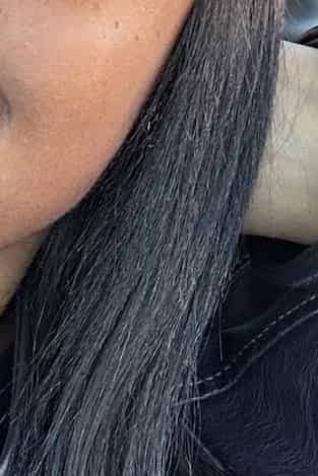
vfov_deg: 15.4
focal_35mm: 133
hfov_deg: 10.1
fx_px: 1761
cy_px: 325
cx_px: -108
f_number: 1.9
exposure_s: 1/78
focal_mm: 2.7
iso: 80
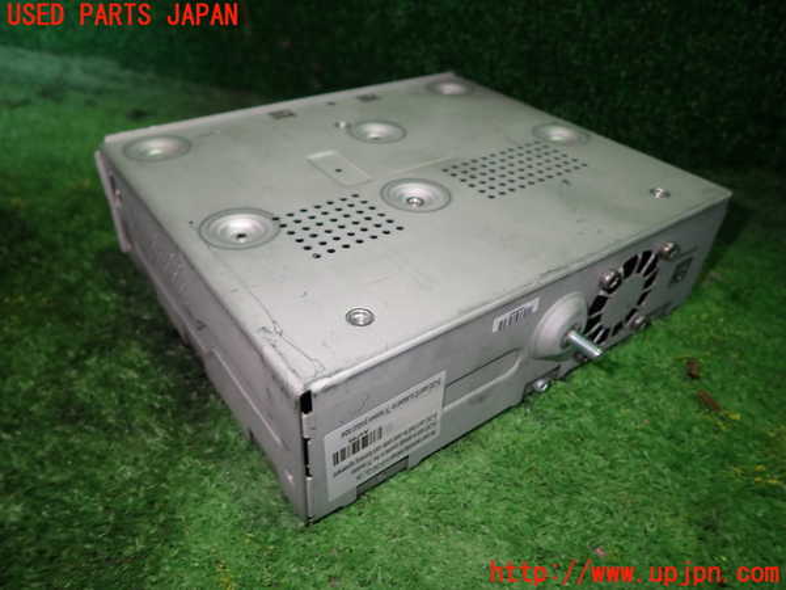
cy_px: 295
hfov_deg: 69.4
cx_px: 393
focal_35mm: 25
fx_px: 568
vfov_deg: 54.9
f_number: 2
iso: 200
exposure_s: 1/50
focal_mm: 4.5
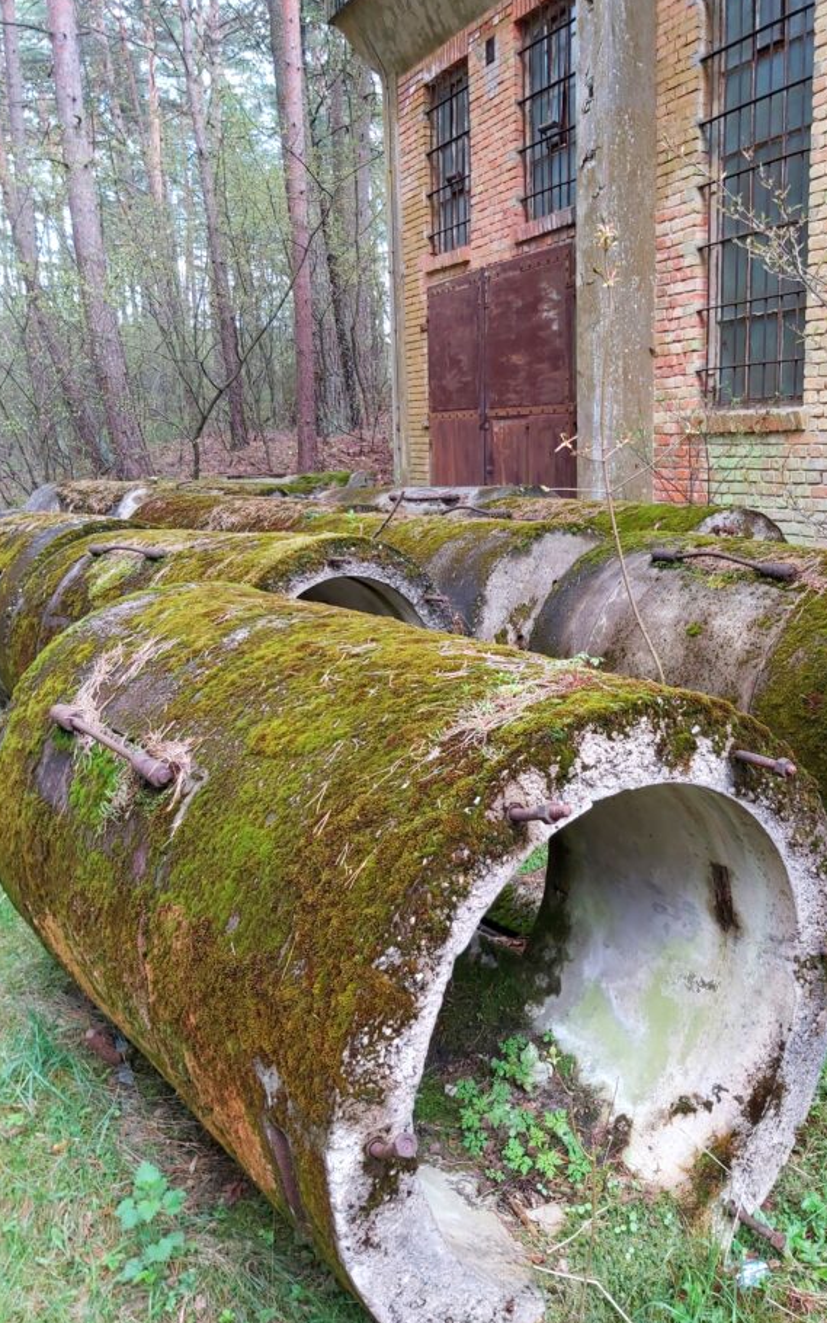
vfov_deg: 61.2
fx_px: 1118
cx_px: 522
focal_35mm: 31
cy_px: 611
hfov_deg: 40.3
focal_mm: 3.92
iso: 100
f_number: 1.7
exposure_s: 1/100
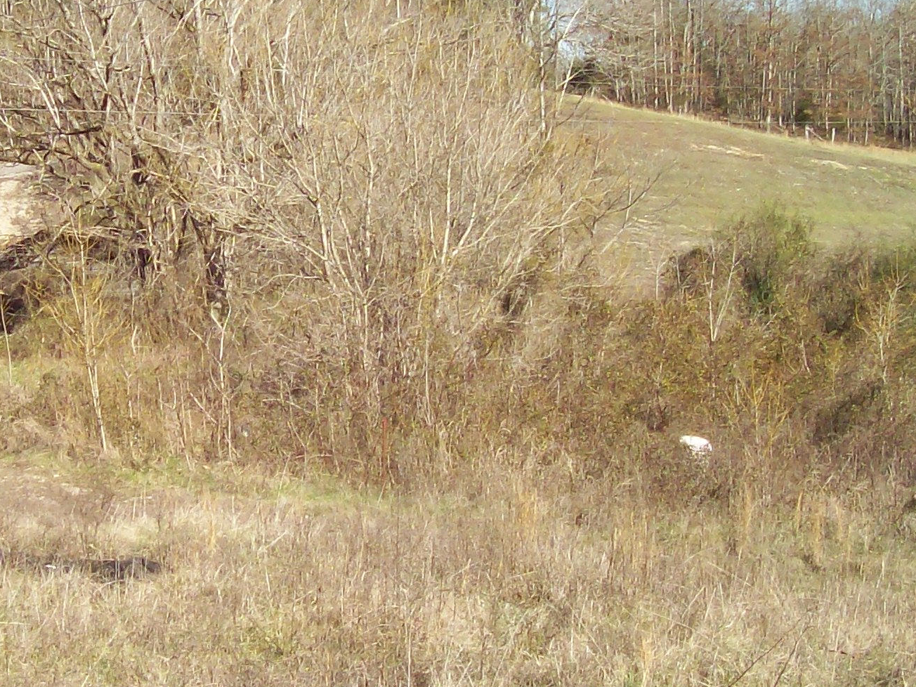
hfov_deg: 26.6
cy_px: 271
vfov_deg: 20.7
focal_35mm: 71
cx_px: 126
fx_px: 1879
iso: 80
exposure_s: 1/309
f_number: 4.8
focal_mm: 6
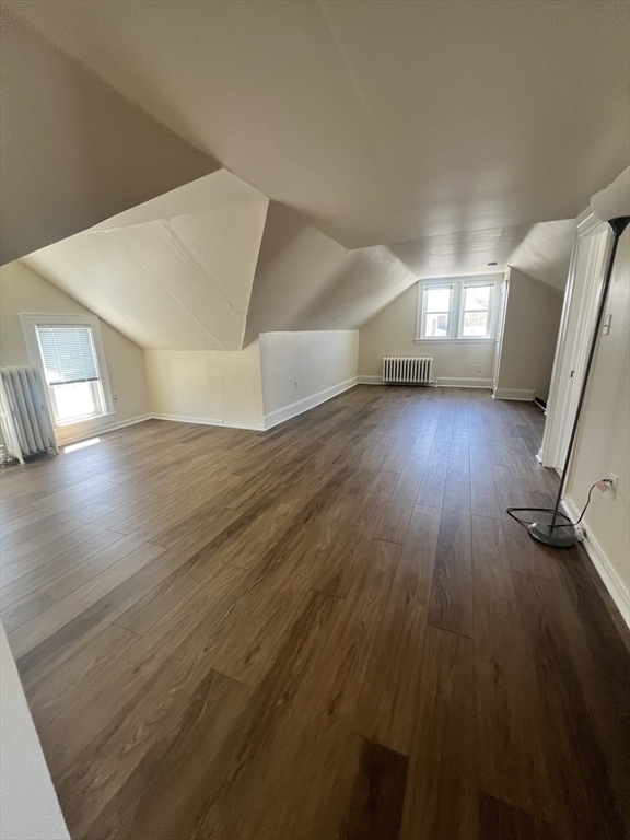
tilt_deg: -13.1
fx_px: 315
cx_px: 315
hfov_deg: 89.9
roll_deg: +2.5
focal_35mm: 13
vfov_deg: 106.2
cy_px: 420
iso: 160
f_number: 1.8
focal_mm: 1.57
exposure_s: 1/99
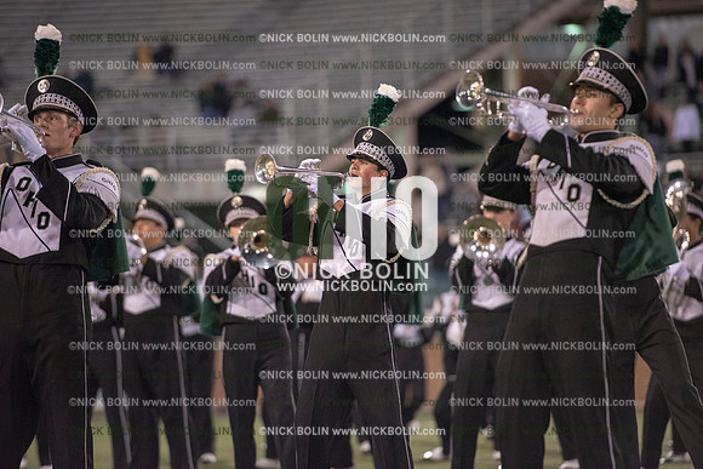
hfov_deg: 10.3
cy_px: 234
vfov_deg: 6.9
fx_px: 3906
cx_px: 352
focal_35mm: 200
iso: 5000
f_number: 3.2
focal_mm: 200
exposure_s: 1/1250
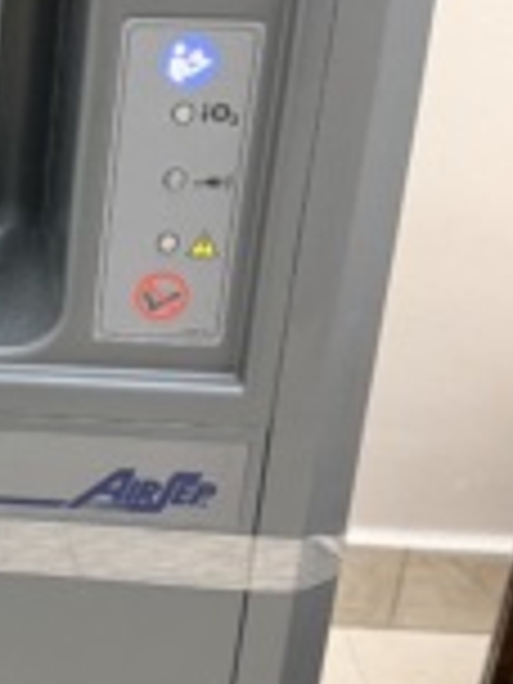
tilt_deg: -23.3
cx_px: -158
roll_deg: -2.5
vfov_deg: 28.5
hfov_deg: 19.8
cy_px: 274
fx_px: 1344
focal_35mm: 68
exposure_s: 1/50
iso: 640
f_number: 1.78
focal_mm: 6.76
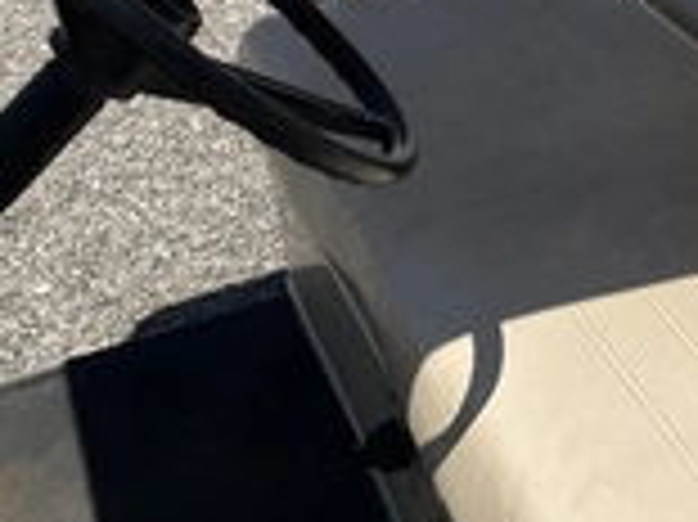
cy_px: 148
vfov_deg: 19.5
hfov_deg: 24.9
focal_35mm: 75
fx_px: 1511
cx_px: 684
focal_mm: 3
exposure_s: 1/3788
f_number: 1.8
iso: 25
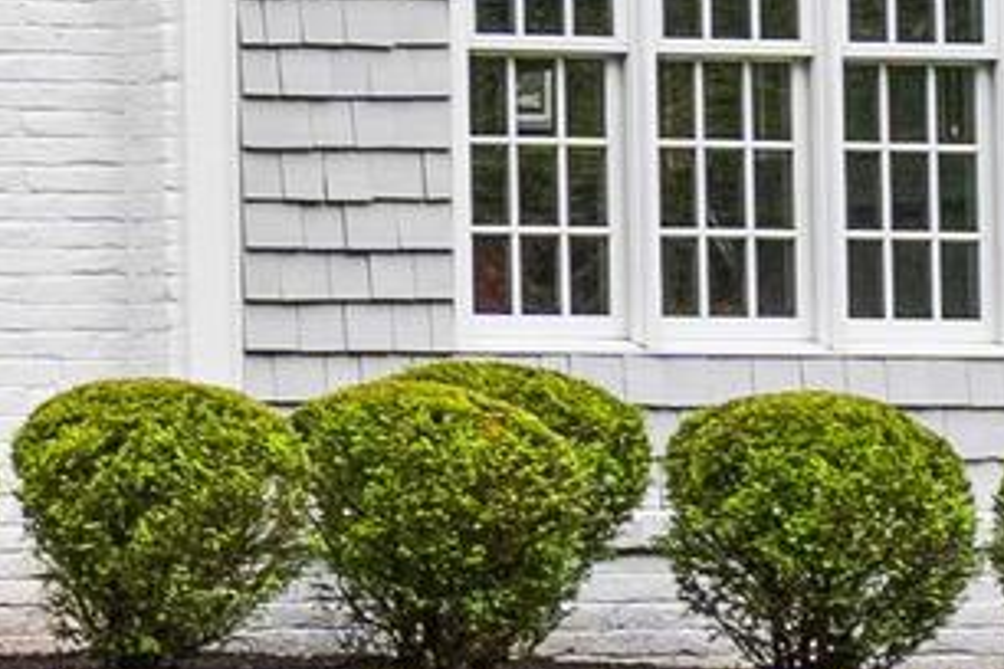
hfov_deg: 7.3
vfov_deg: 5.2
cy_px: -454
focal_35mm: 261
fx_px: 7278
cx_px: -1581
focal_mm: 26
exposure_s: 1/250
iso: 320
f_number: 8
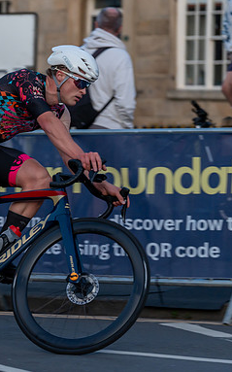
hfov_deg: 7.5
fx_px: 1752
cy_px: 185
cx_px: -17
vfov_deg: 12.1
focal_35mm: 173
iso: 1000
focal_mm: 112
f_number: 3.2
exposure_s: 1/640
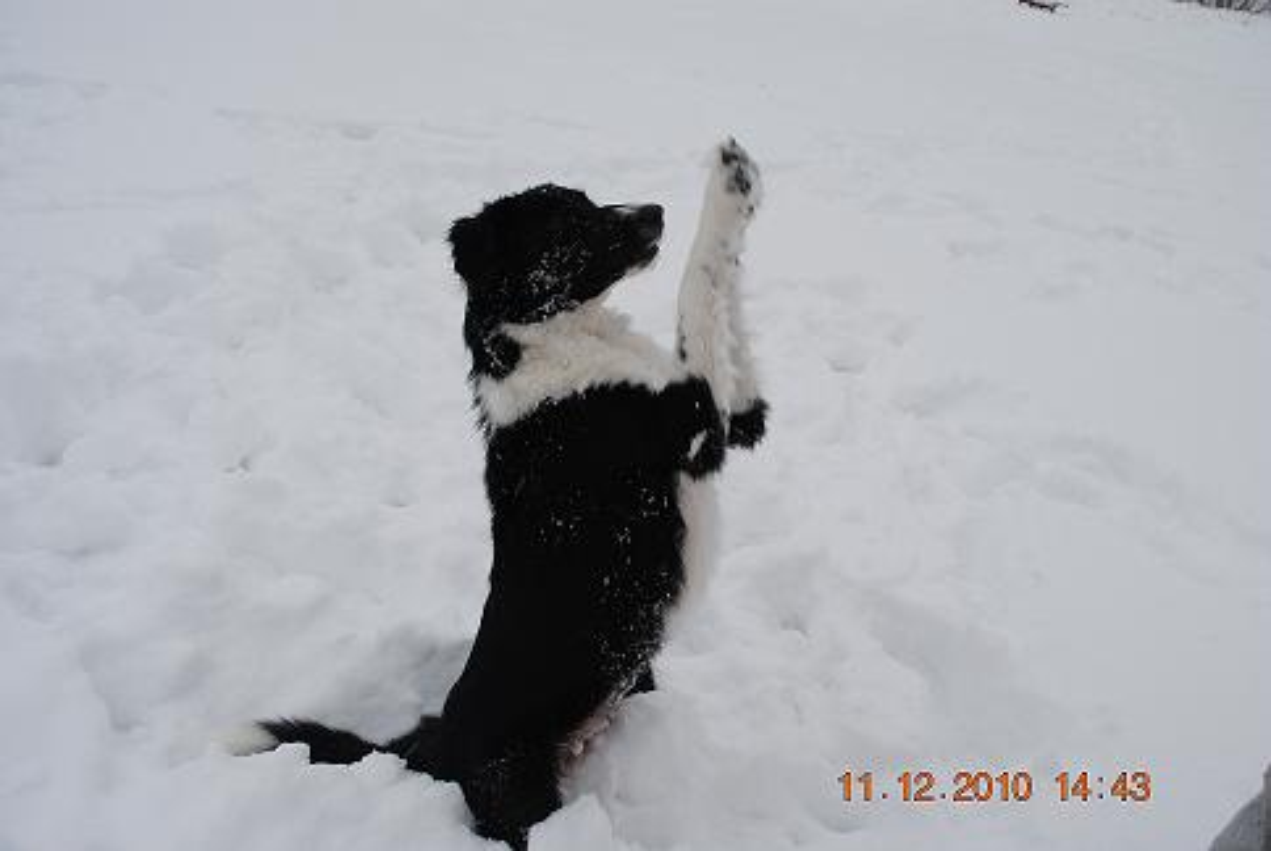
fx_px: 1166
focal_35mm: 33
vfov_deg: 40.1
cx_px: 636
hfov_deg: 57.2
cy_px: 426
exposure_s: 1/125
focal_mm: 22
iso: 180
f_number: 5.6
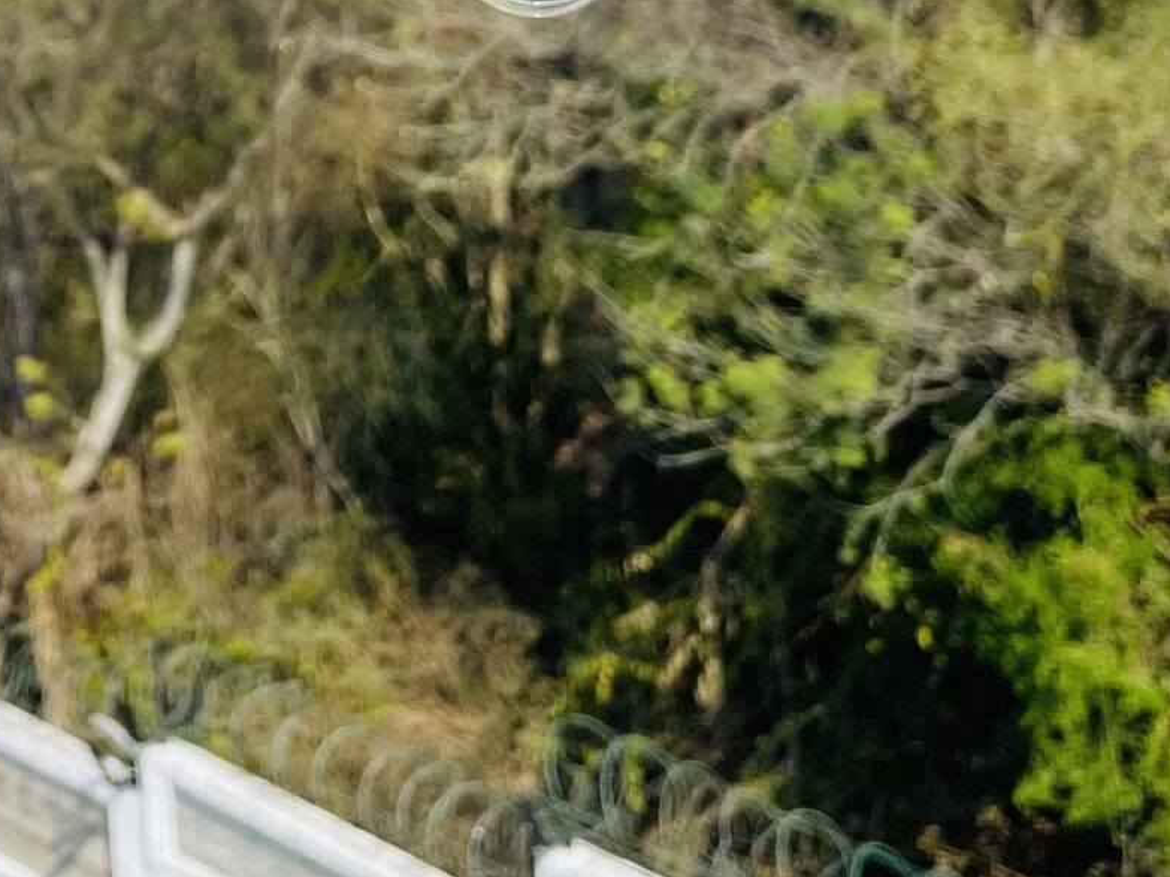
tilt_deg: -3.2
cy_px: -483
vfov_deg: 15.8
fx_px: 2873
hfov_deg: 22.2
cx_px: 4
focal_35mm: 85
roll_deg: +3.0
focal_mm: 4.2
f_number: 1.6
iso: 32
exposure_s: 1/4651
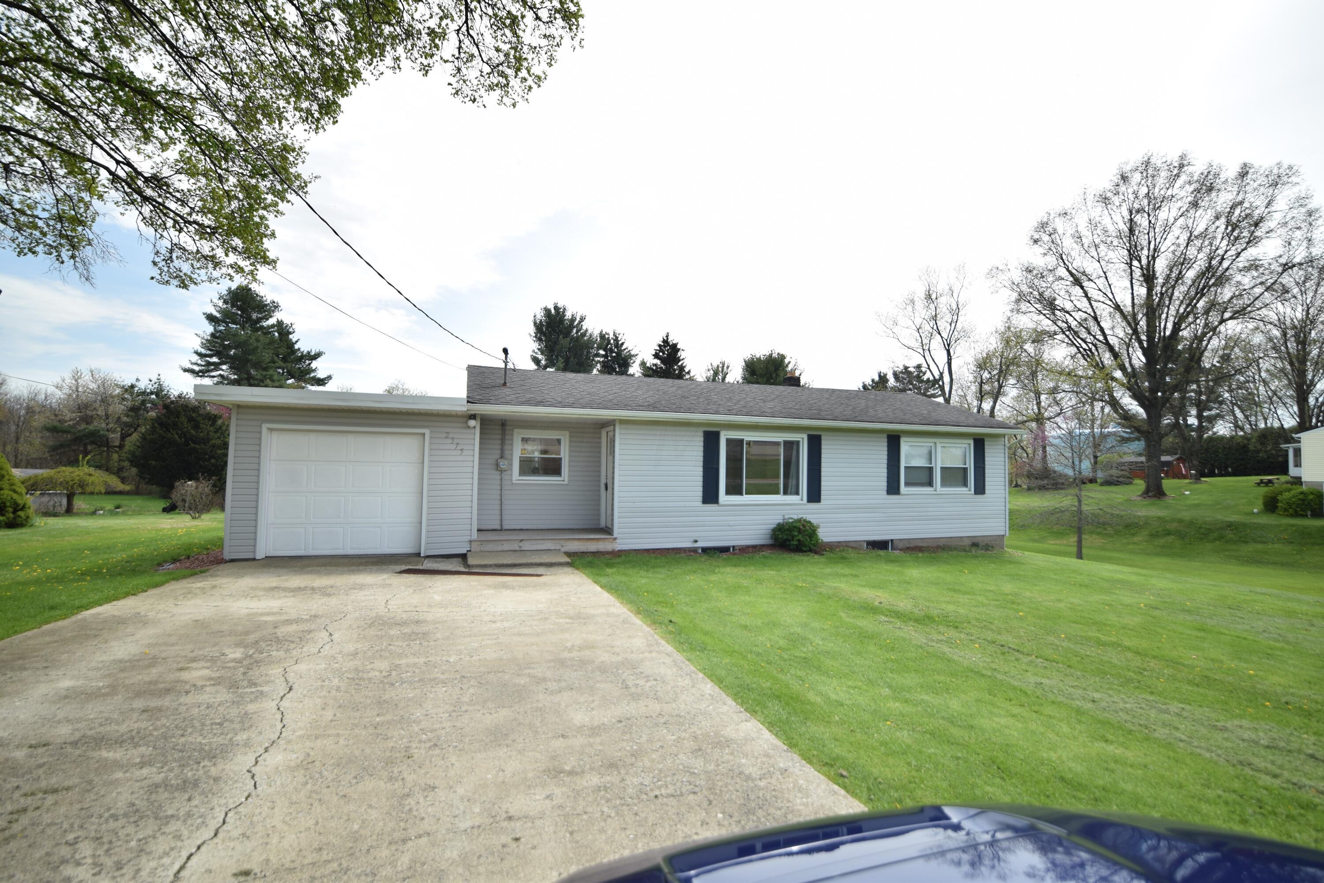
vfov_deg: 77.3
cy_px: 442
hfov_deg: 100.4
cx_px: 662
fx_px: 552
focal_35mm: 15
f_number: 2.8
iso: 100
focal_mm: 10
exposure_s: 1/1000
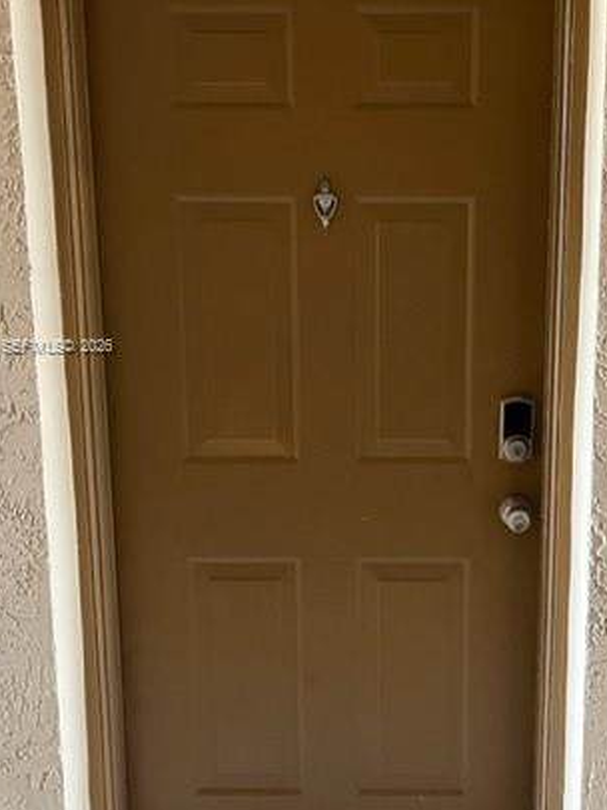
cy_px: 347
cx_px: 393
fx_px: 960
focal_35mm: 41
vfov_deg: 45.7
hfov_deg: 34.8
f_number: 1.6
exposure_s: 1/57
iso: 500
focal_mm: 5.1
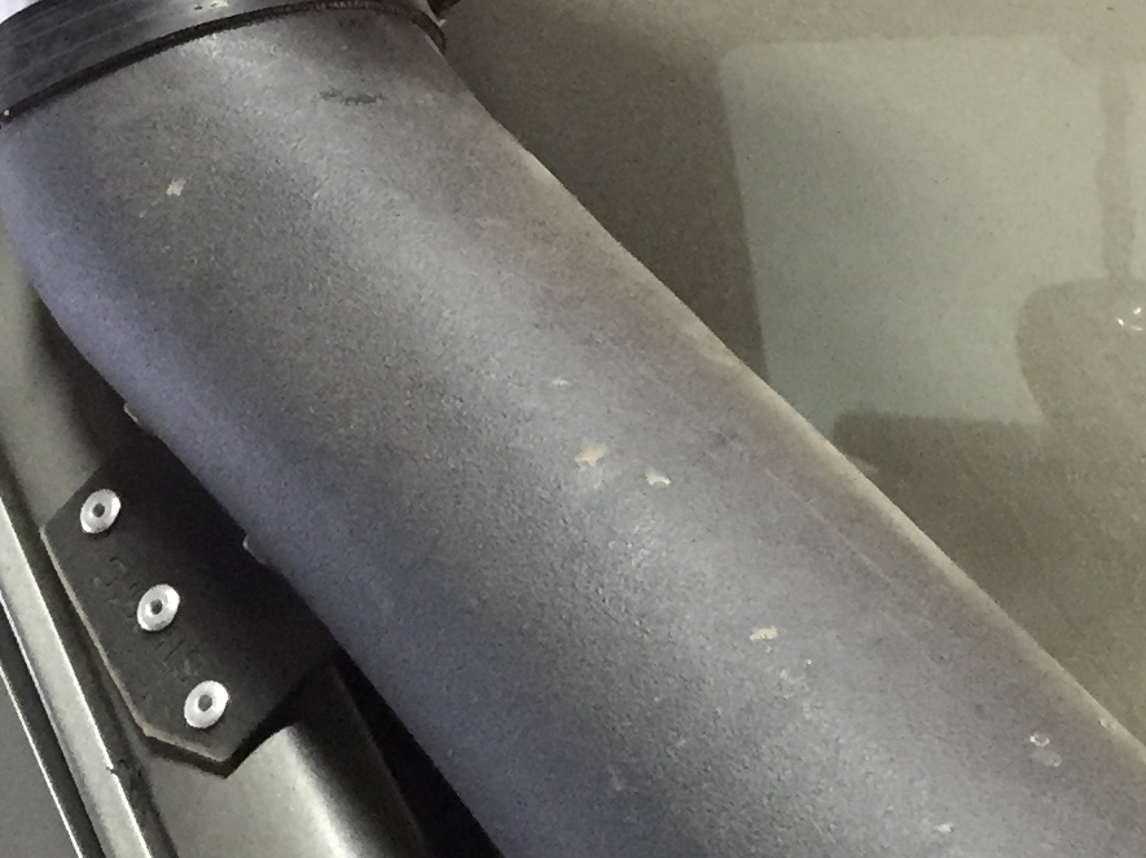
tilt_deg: +9.4
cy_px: -290
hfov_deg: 18.3
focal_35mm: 107
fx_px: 3541
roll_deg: -1.3
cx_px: 765
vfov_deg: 13.3
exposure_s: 1/30
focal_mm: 4.15
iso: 200
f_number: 2.2
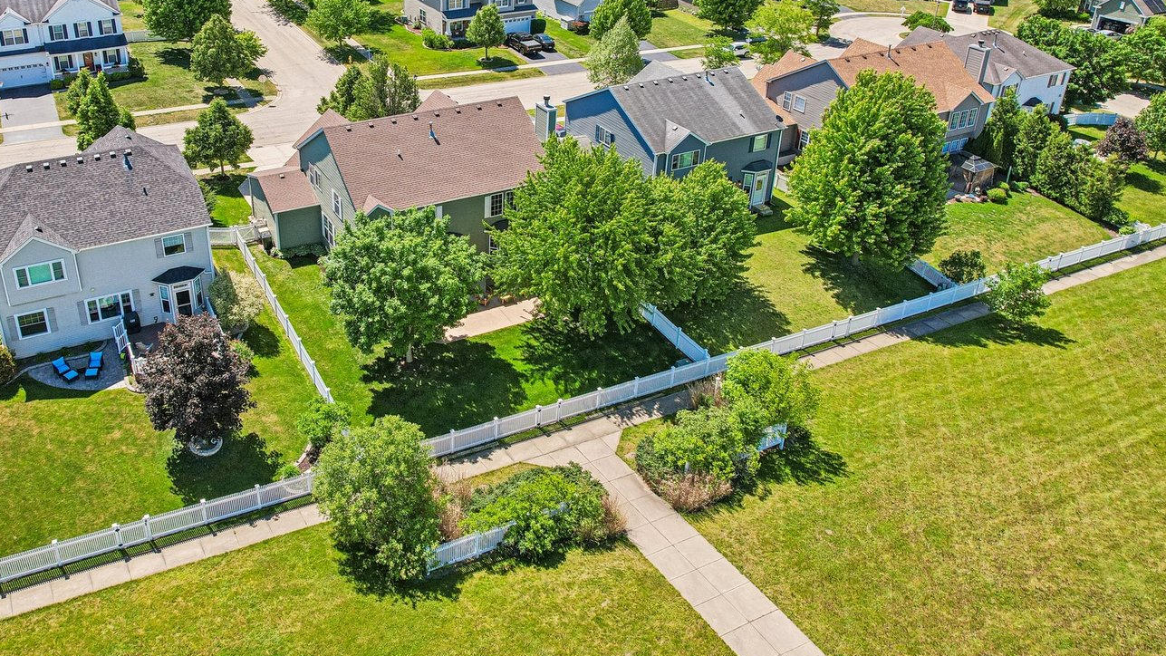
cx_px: 451
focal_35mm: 29
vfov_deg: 39.4
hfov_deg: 65.3
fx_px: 897
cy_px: 187
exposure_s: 1/2000
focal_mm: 8.4
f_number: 2.8
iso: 140
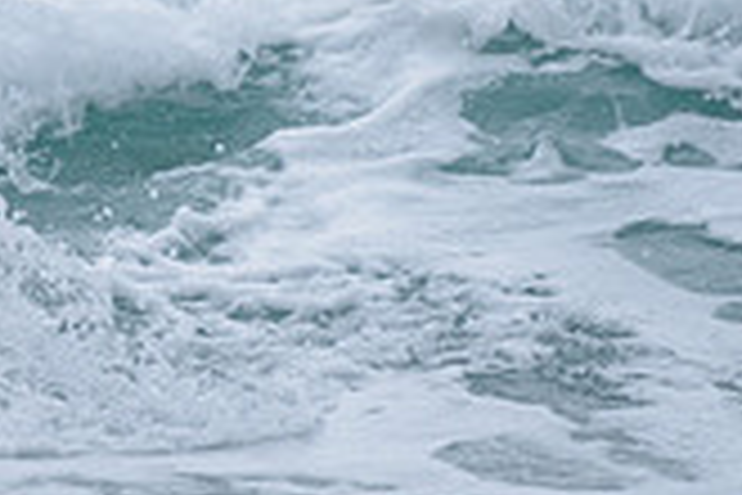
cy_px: -291
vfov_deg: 0.8
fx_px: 35551
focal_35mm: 1725
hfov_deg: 1.2
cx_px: -367
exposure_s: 1/1250
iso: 180
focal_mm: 400
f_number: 5.6
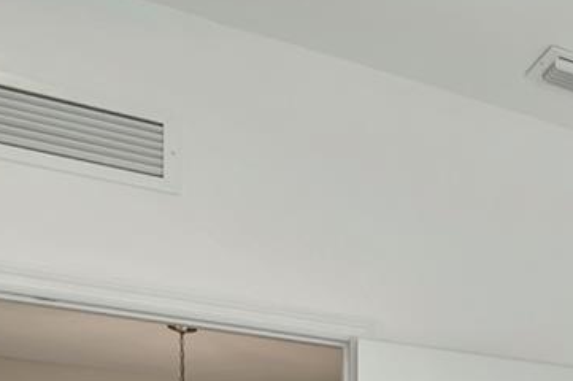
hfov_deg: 23.1
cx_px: 944
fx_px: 986
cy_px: 598
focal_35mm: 62
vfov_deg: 18.8
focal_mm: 14
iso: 250
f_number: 9
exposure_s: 1/13
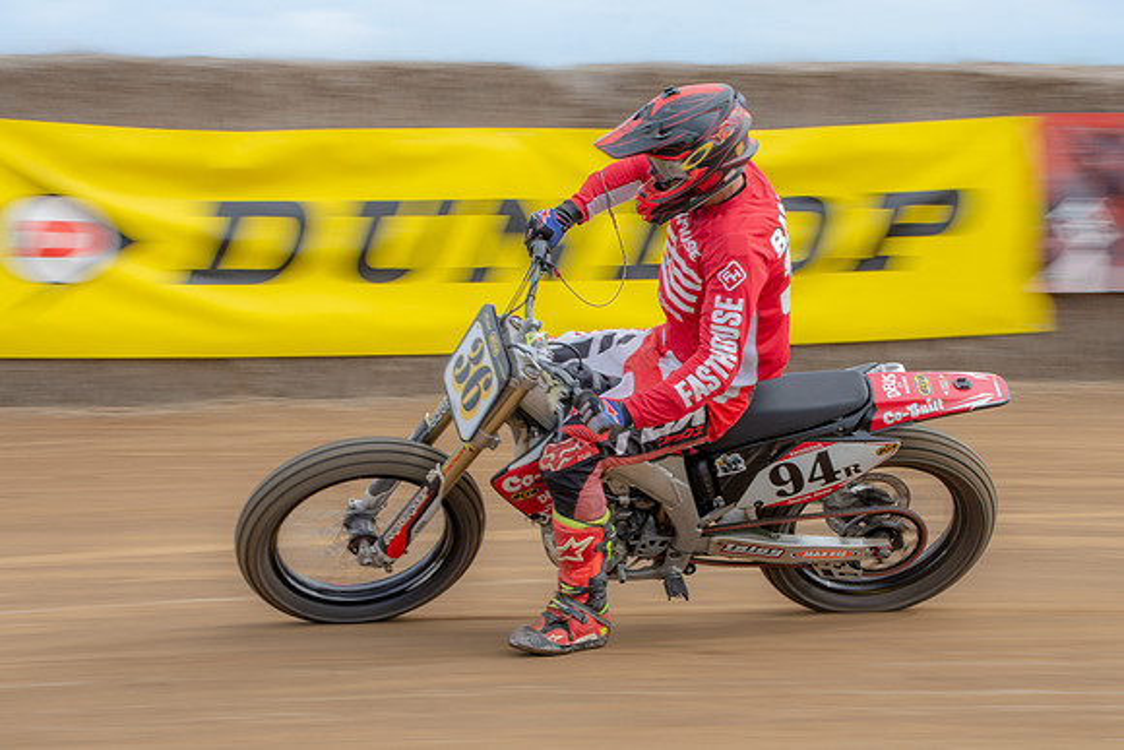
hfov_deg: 17.6
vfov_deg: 11.8
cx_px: 601
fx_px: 3638
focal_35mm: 116
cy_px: 361
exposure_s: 1/100
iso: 200
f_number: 13
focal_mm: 70
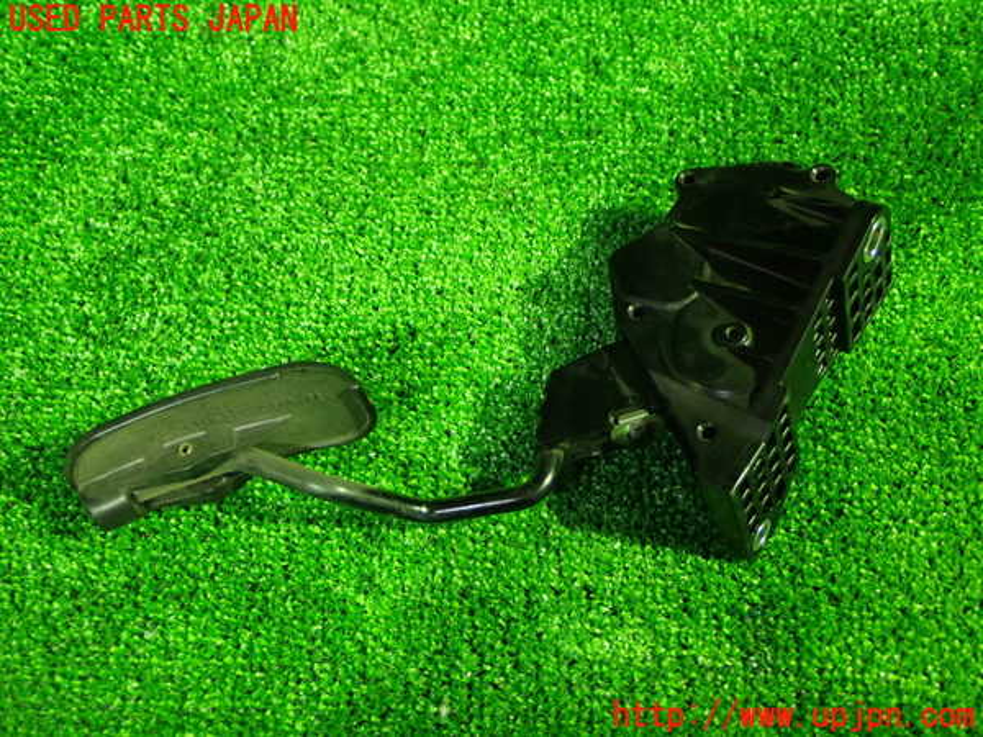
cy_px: 368
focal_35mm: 44
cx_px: 492
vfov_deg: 32.9
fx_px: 1249
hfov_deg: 42.9
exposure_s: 1/15
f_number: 2.9
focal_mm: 7.84
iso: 800
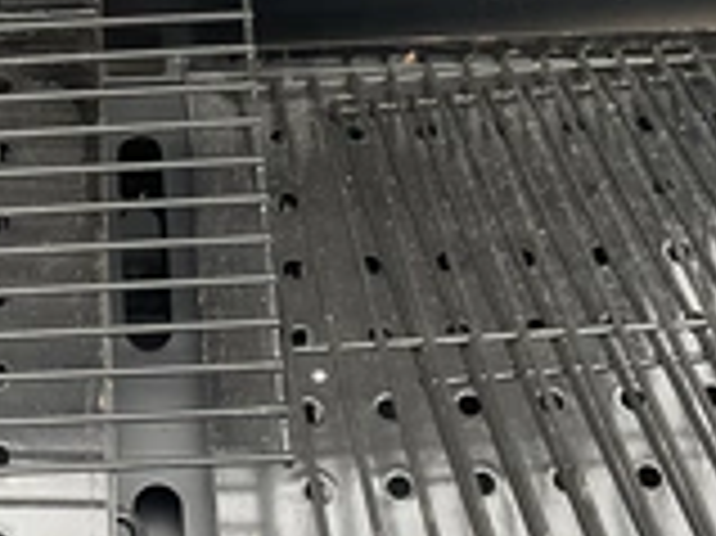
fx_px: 1509
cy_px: 243
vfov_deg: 20.1
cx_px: 144
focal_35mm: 73
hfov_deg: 26.2
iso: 80
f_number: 1.8
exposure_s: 1/60
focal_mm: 3
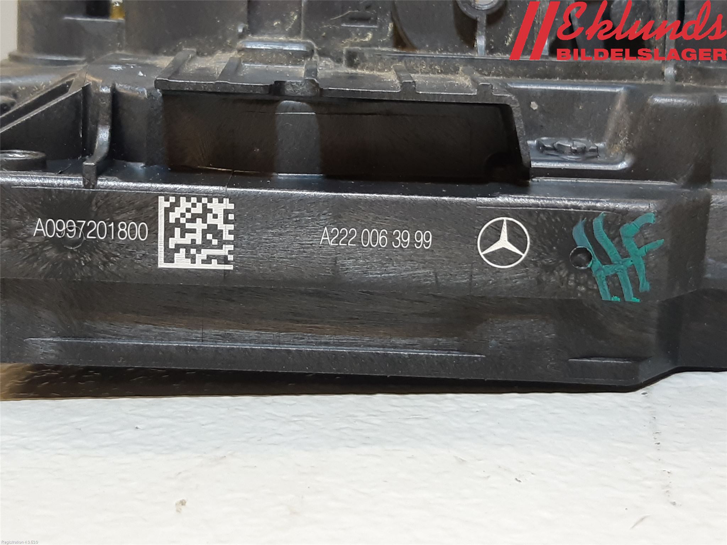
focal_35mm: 26
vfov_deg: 53.1
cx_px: 364
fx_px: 546
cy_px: 272
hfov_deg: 67.3
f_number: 1.7
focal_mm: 3.93
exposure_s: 1/50
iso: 100
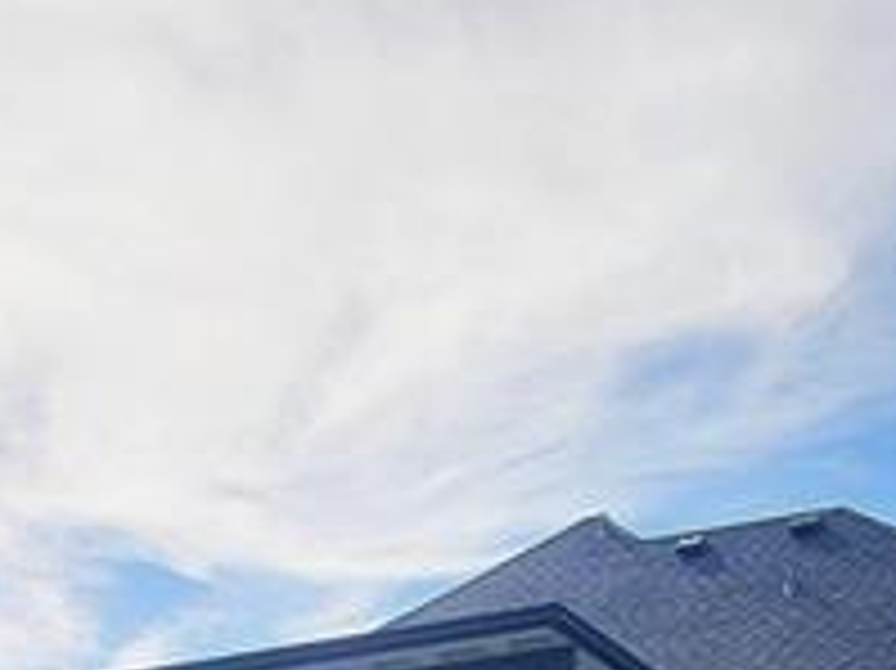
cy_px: 1318
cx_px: 387
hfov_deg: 29.0
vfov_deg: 16.8
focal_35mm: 67
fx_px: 1733
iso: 50
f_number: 2.2
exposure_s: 1/902
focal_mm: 2.2
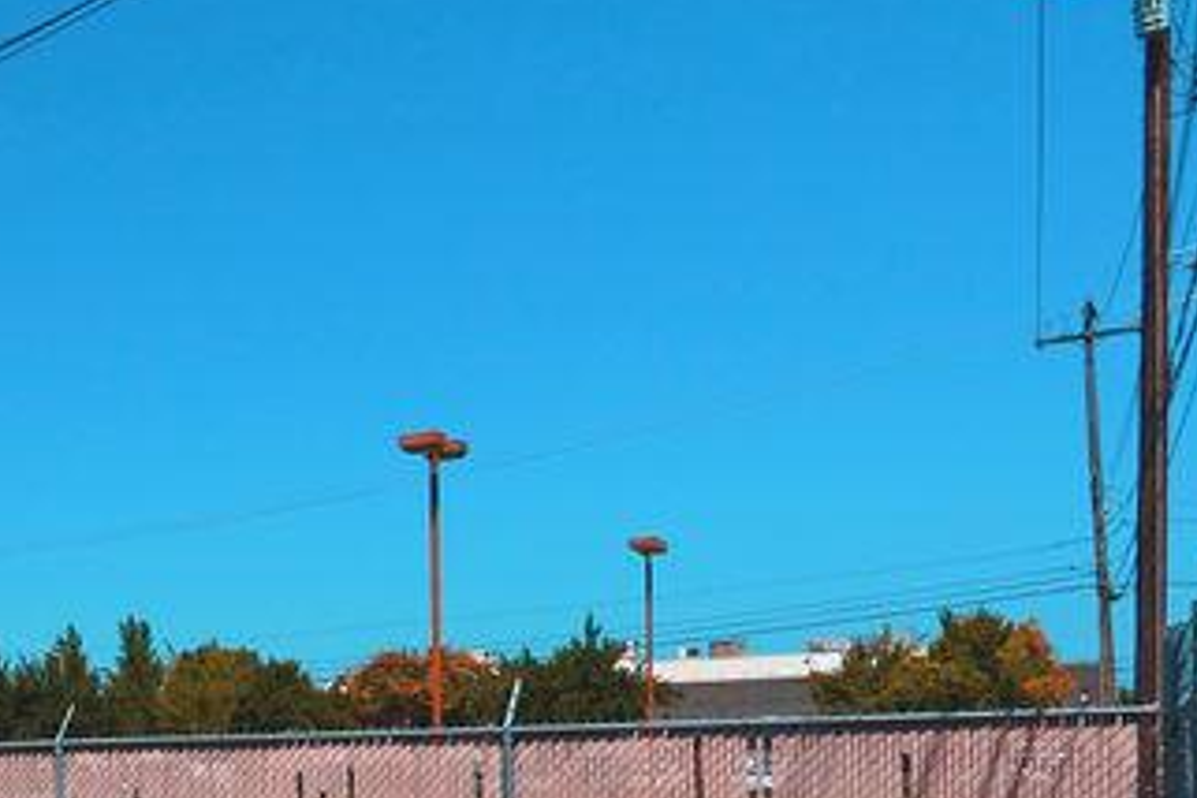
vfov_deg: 24.3
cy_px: 830
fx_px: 1749
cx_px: -600
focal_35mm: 53
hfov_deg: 26.8
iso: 100
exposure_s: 1/800
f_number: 10
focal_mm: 11
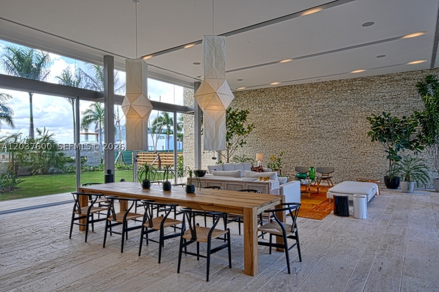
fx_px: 292
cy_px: 146
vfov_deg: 53.0
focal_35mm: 24
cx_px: 220
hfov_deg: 73.8
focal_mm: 16
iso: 200
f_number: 22
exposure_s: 5
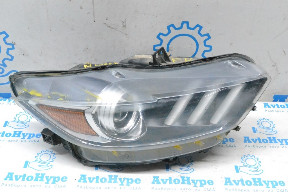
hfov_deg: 45.0
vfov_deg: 30.9
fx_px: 348
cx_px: 144
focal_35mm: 44
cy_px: 96
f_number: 9
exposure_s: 1/160
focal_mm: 29
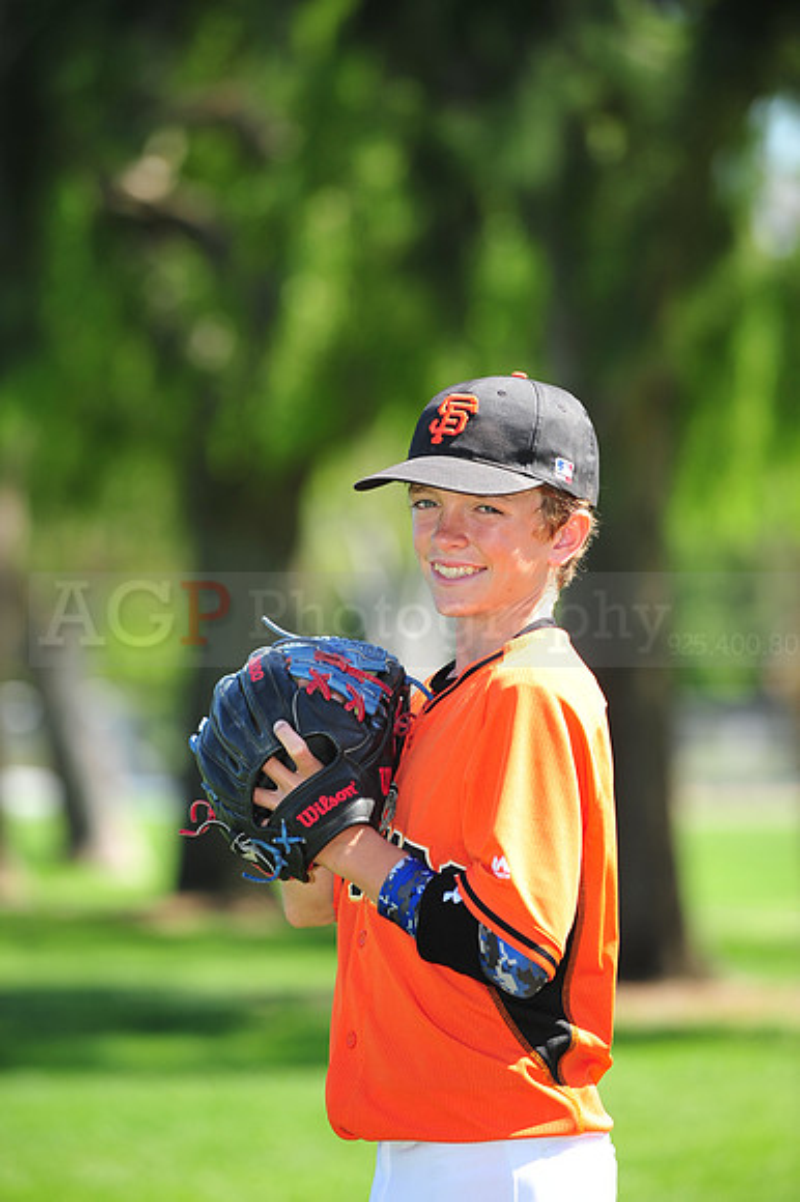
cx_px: 400
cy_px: 601
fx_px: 6674
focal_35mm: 200
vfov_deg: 10.3
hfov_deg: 6.9
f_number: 4.5
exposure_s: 1/500
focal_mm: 200
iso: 200
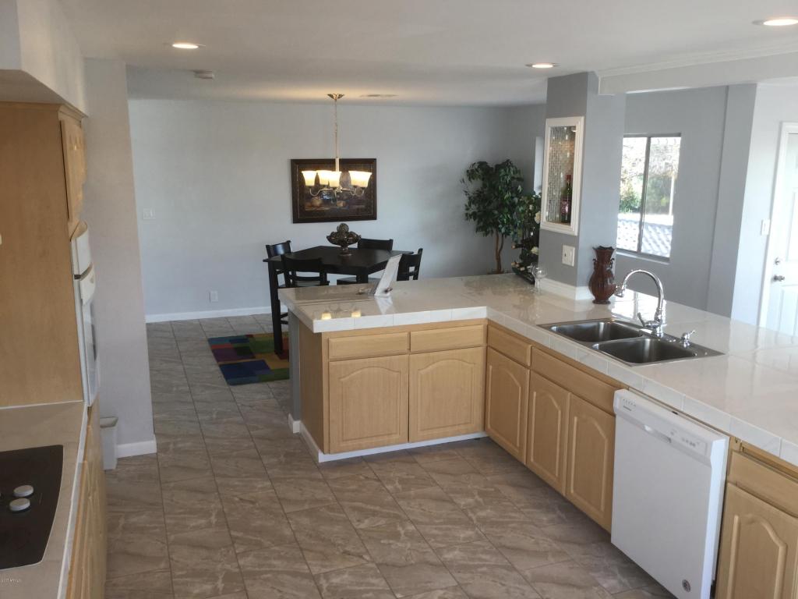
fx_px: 715
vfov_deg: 45.4
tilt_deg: -12.5
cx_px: 399
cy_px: 300
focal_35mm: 31
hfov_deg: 58.4
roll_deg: -0.9
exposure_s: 1/60
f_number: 2.4
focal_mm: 3.3
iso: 32
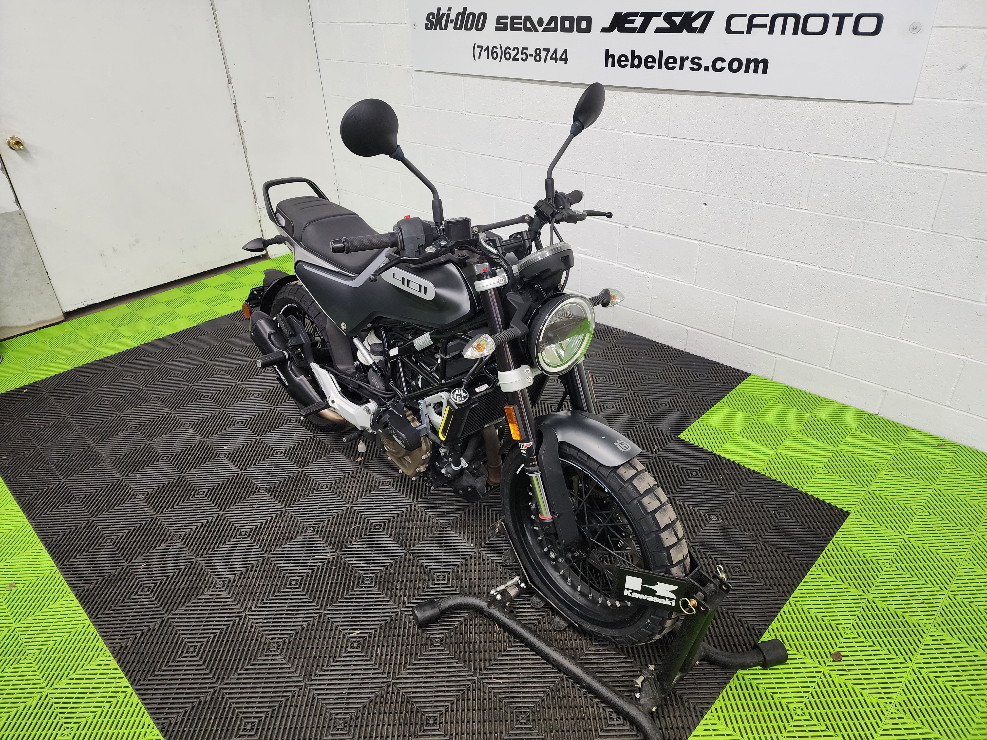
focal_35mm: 23
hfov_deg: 73.9
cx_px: 494
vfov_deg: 58.9
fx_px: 656
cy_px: 370
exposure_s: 1/120
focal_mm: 6.4
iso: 320
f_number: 1.8
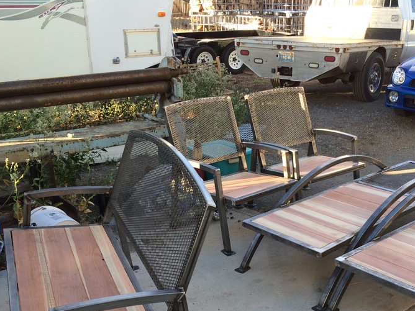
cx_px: 253
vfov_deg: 30.9
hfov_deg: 41.0
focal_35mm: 46
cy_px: 236
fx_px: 551
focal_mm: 4.12
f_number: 2.2
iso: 32
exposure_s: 1/191
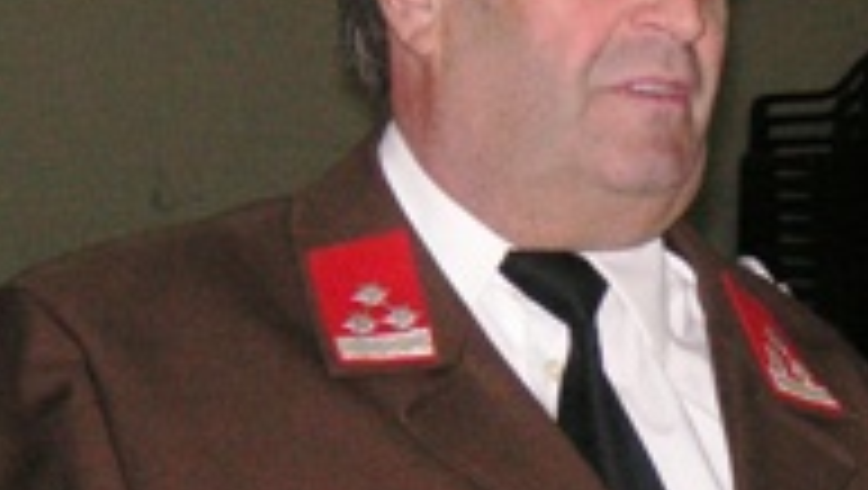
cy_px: 526
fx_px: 3801
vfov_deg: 7.3
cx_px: 688
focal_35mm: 165
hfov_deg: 13.0
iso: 160
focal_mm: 10.2
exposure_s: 1/60
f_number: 3.9
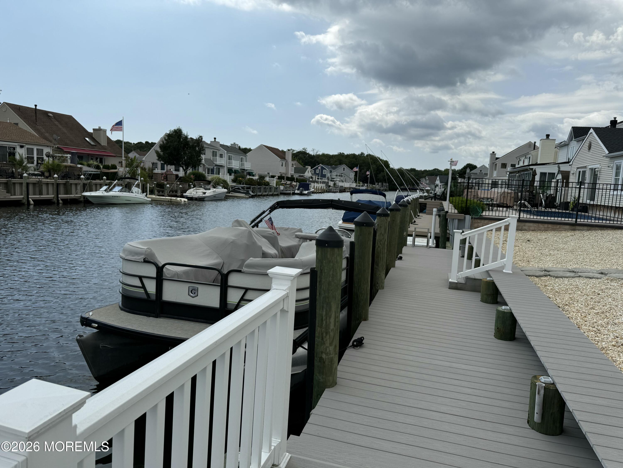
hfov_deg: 71.6
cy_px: 234
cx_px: 312
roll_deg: -4.2
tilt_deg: -5.1
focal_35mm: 24
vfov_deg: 56.8
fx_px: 432
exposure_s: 1/9091
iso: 80
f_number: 1.78
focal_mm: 6.76
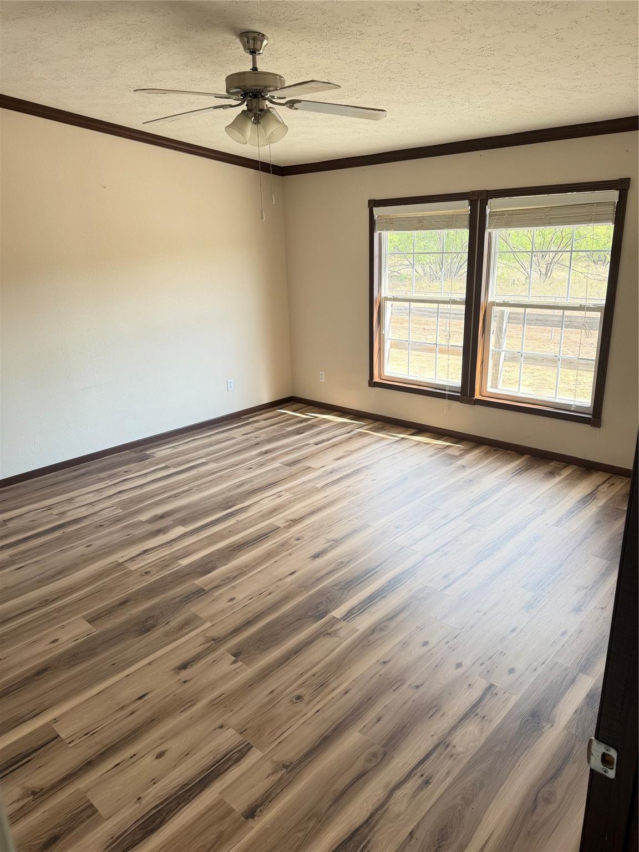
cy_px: 426
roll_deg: +2.1
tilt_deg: -17.8
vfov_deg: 71.6
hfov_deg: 56.8
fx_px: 591
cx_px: 320
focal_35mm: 24
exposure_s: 1/189
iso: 80
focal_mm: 6.76
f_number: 1.78
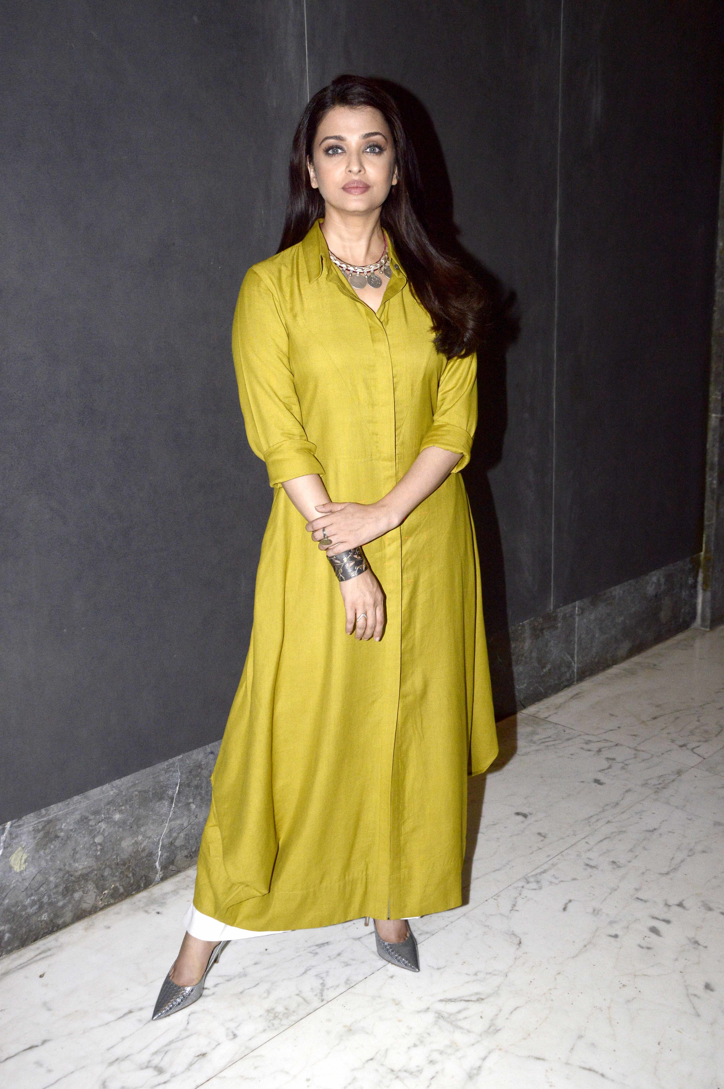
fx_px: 1133
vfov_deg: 51.3
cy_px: 544
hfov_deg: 35.4
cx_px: 362
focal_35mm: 38
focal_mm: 25
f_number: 6.3
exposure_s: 1/160
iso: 800
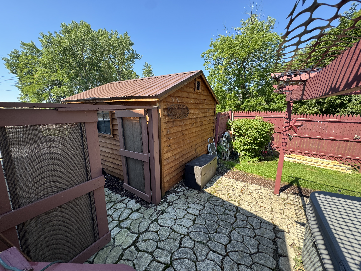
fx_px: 146
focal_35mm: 14
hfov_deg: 102.1
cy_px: 136
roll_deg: +1.2
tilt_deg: -11.5
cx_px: 180
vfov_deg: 85.7
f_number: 2.2
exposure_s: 1/256
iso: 40
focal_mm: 2.22
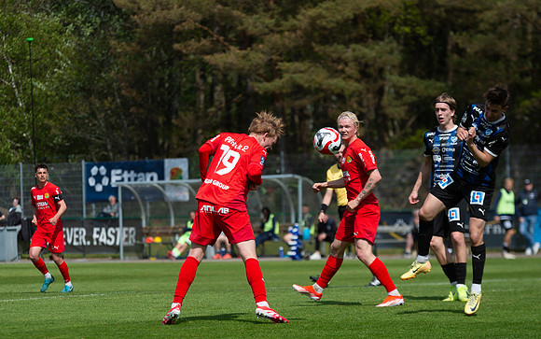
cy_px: 196
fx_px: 2995
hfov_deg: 10.3
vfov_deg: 6.5
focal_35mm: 203
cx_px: 205
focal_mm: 160
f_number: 4
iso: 100
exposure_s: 1/1600
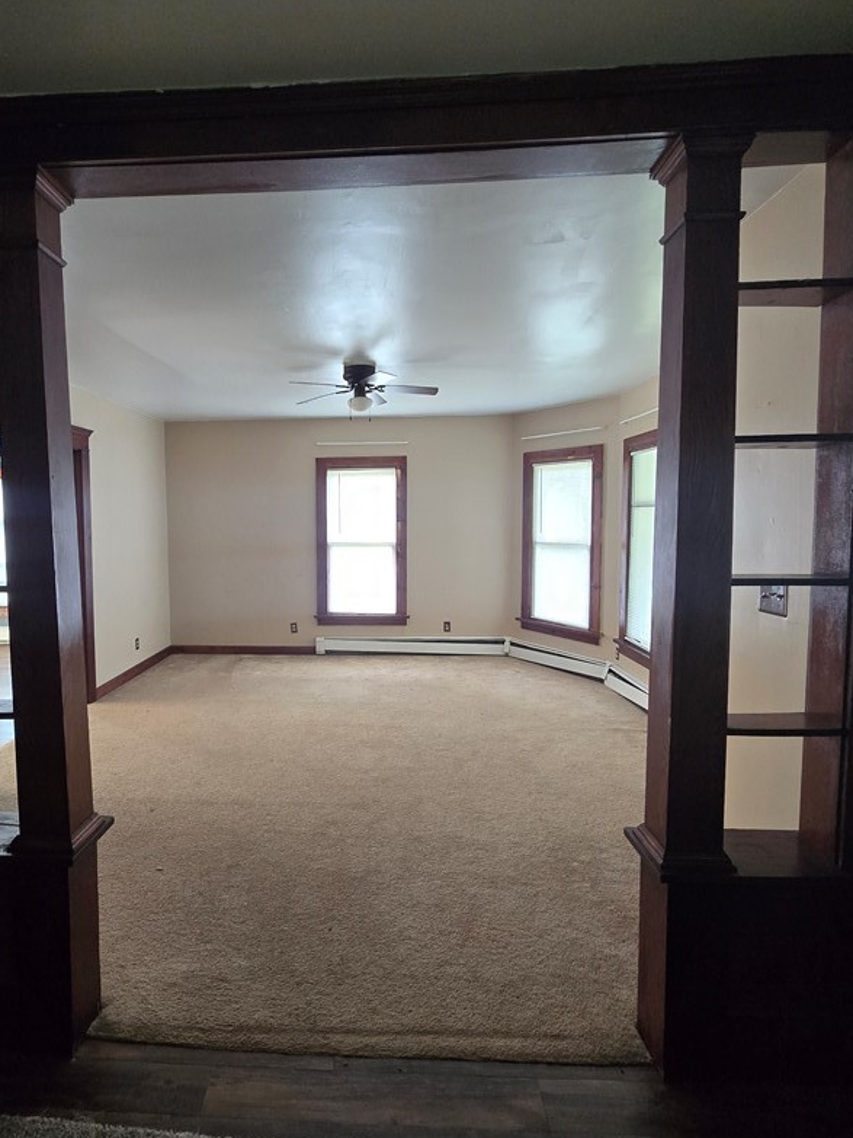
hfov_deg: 74.0
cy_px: 562
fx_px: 559
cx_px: 347
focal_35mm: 17
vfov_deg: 91.0
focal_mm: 2.2
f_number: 2.2
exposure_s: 1/60
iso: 400
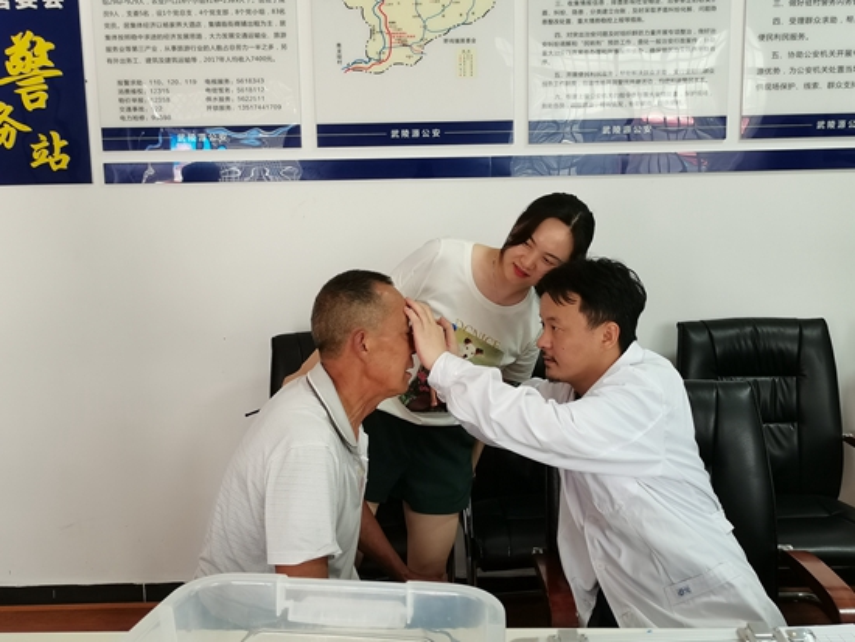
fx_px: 865
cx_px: 428
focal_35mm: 35
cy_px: 321
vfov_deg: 40.7
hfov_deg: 52.6
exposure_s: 1/50
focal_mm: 5.58
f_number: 1.8
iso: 200
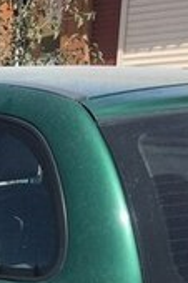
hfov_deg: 10.8
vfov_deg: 16.4
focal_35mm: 117
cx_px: -176
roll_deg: -1.9
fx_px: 918
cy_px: 380
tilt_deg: -15.1
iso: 25
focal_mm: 4.15
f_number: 2.2
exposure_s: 1/1202
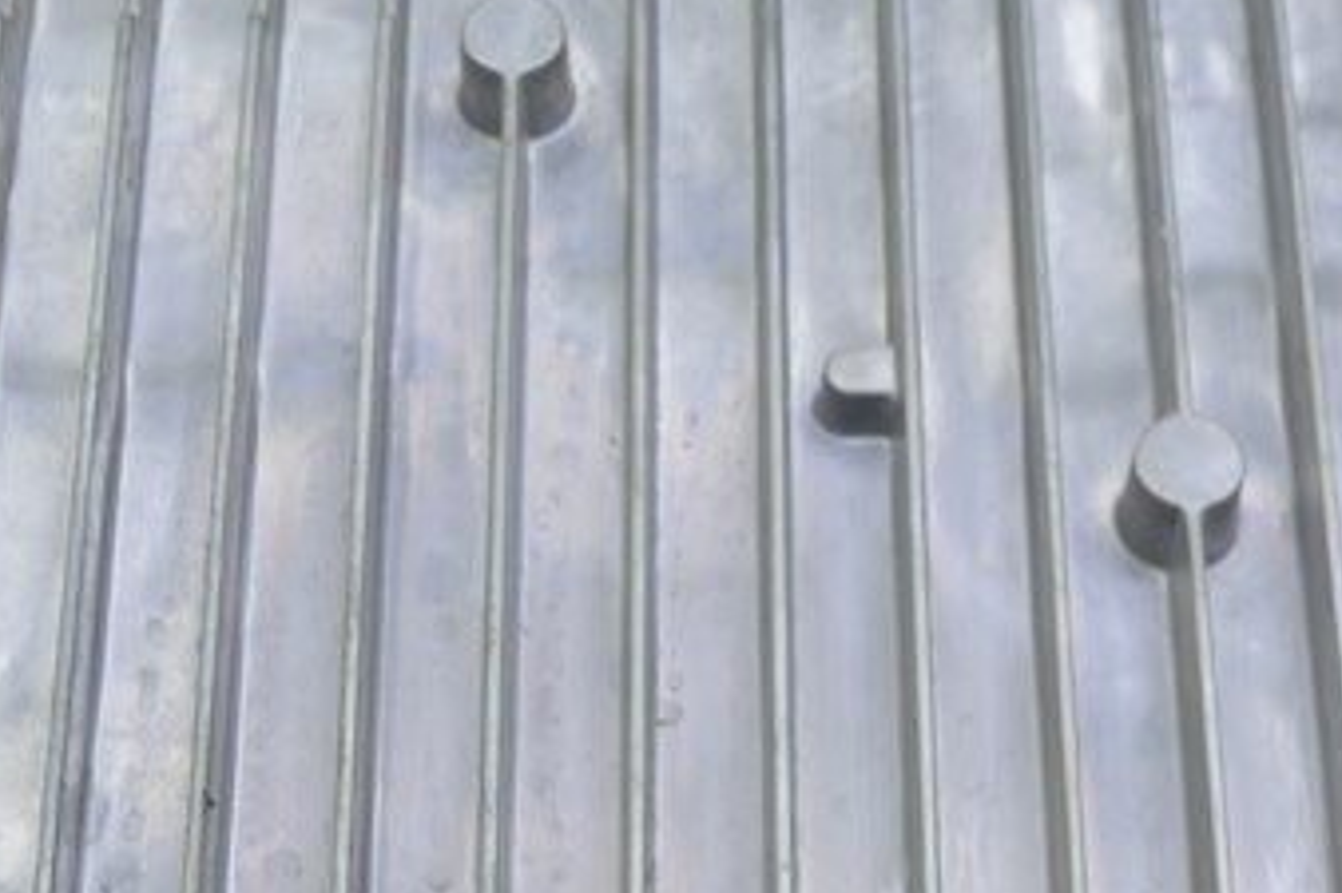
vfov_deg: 13.6
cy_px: 800
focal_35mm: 100
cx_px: 719
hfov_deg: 20.4
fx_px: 3726
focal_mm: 22
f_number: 5.6
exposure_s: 1/15
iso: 400
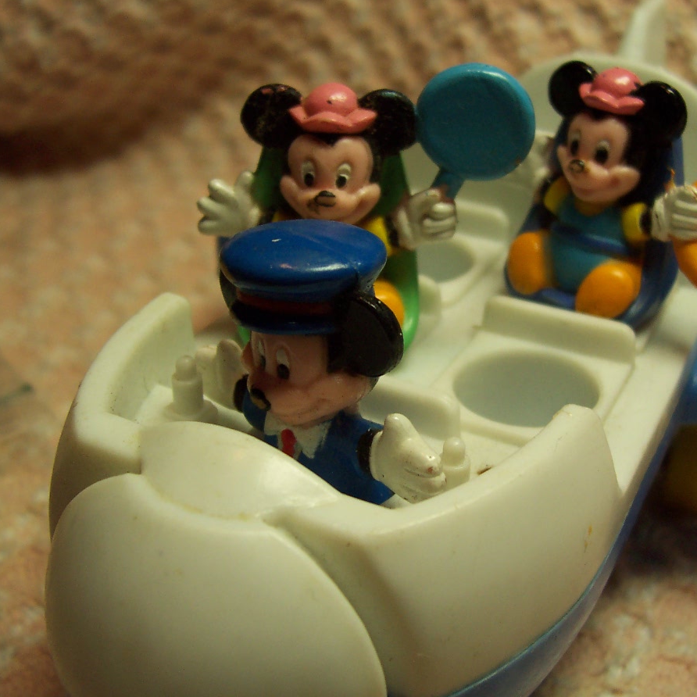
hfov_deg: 38.0
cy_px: 348
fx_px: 1002
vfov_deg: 38.3
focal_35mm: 44
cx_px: 453
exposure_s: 1/90
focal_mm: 5.6
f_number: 2.8
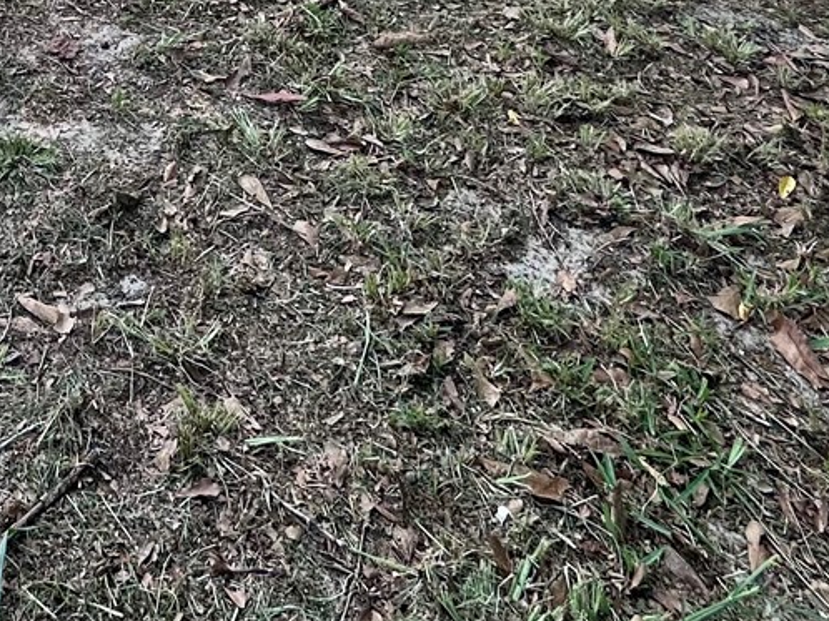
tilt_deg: -14.2
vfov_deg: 26.1
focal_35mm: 45
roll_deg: +2.0
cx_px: 70
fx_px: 1077
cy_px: -236
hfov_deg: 38.9
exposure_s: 1/575
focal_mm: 2.22
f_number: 2.2
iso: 40
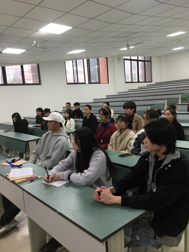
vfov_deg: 61.7
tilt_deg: -5.7
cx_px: 94
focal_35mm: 29
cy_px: 126
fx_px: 211
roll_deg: +4.0
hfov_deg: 48.2
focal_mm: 4.15
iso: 50
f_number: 2.2
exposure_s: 1/17
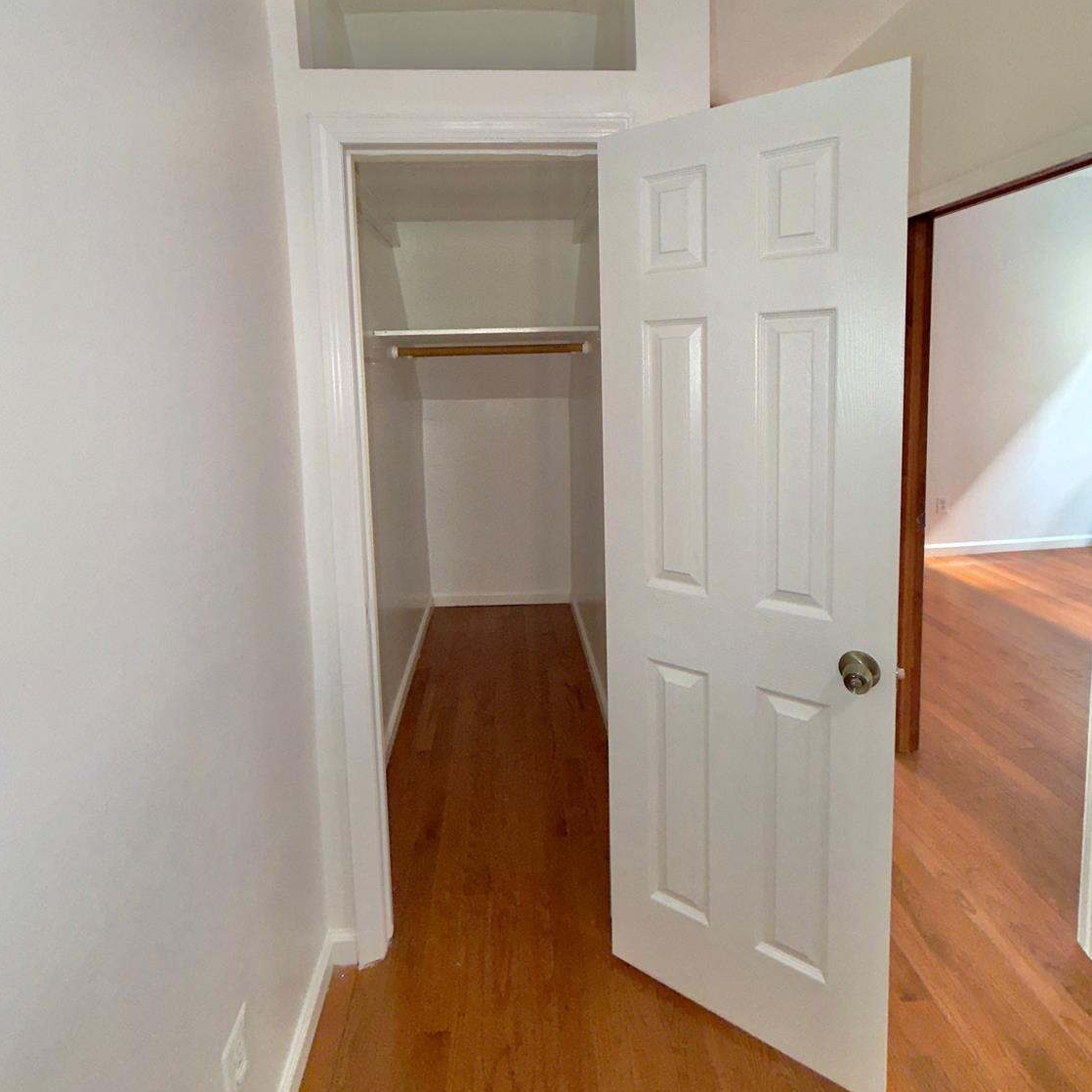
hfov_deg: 84.0
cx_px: 540
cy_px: 421
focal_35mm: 17
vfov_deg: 82.6
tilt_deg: -5.2
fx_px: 607
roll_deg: +1.6
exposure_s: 1/60
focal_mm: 2.22
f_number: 2.2
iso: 80
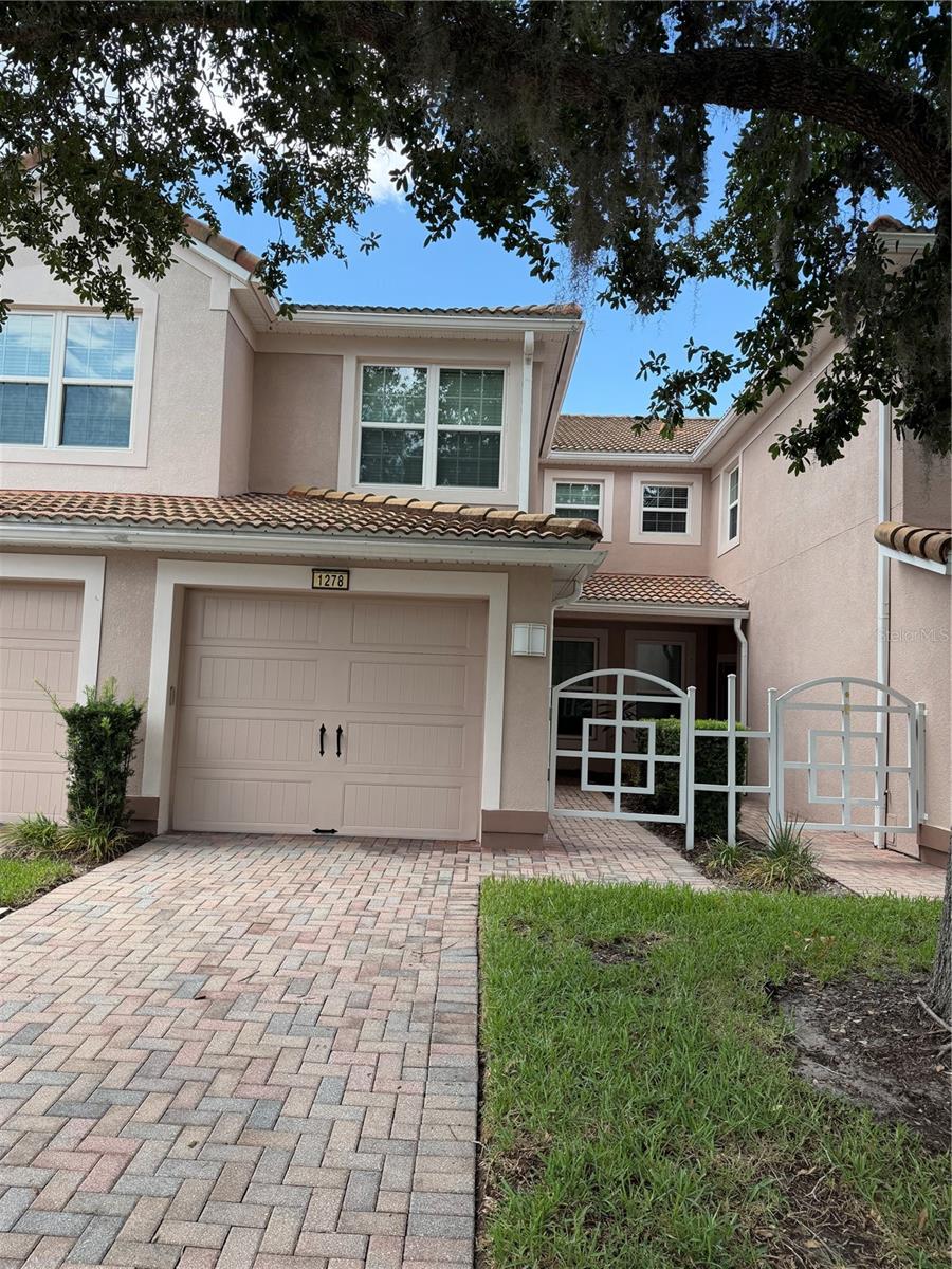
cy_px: 634
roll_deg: -3.0
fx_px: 880
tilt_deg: +5.1
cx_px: 476
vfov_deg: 71.6
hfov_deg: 56.8
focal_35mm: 24
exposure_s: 1/1192
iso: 100
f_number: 1.78
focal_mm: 6.76
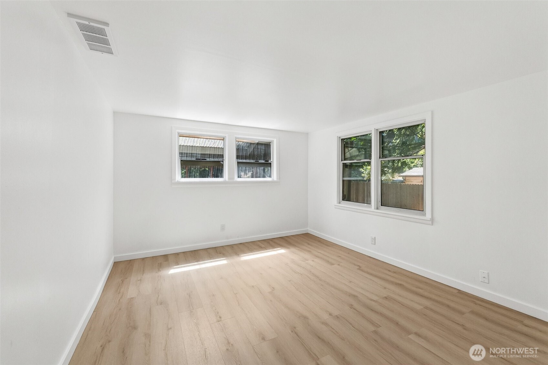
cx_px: 274
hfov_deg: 100.4
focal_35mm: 15
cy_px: 182
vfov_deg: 77.3
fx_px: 228
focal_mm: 10
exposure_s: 1/30
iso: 250
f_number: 9
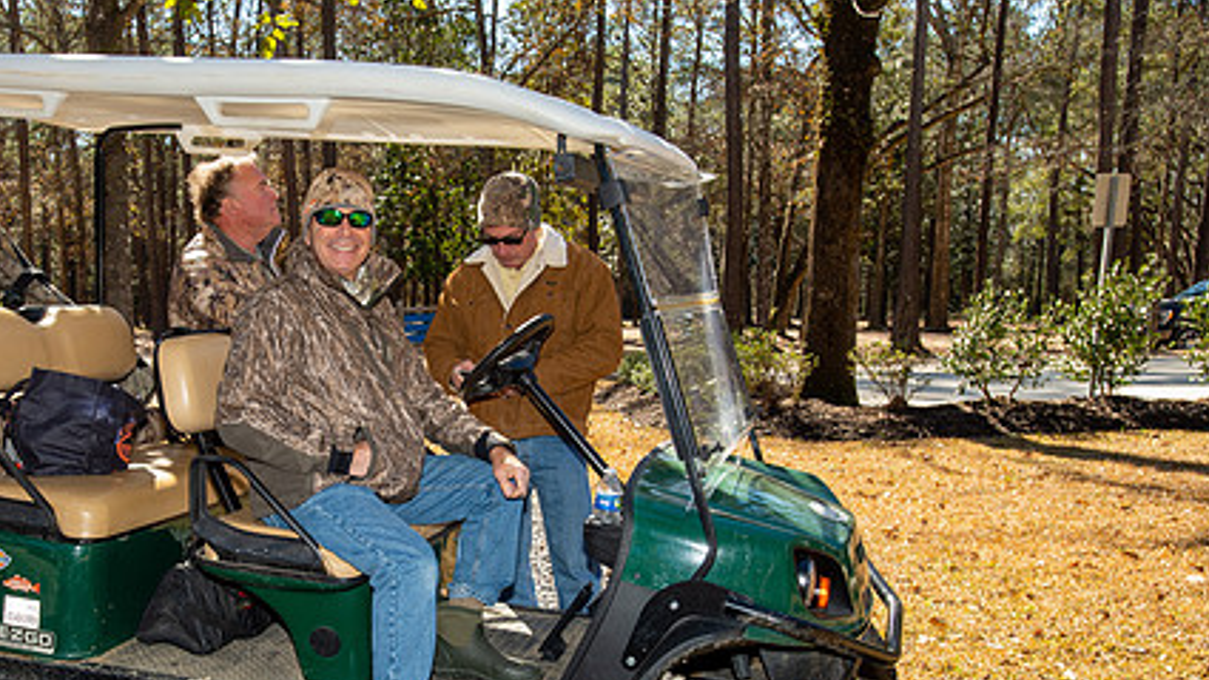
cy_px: 475
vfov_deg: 29.4
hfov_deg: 49.5
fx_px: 1282
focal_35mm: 40
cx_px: 390
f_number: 7.1
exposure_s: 1/125
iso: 160
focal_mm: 28
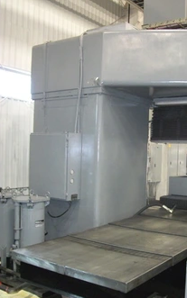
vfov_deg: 48.2
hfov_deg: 30.9
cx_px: 135
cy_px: 150
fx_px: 334
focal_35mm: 41
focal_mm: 5.7
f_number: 2.9
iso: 250
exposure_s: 1/30
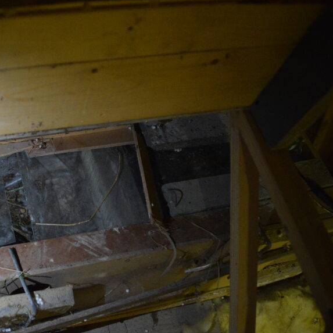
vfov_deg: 40.9
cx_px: 37
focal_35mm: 41
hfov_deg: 38.3
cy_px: 169
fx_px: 446
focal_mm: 18
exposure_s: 1/60
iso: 3600
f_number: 3.5
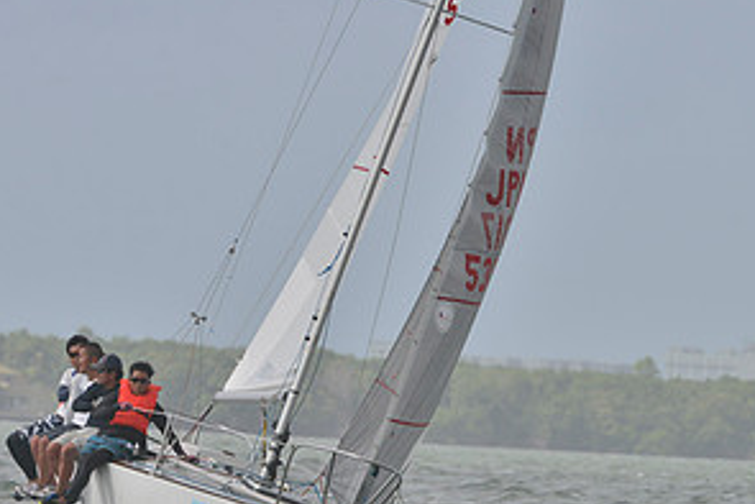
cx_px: 466
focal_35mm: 668
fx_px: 14016
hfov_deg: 3.1
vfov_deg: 2.1
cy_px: 418
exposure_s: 1/1250
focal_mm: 340
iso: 400
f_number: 8
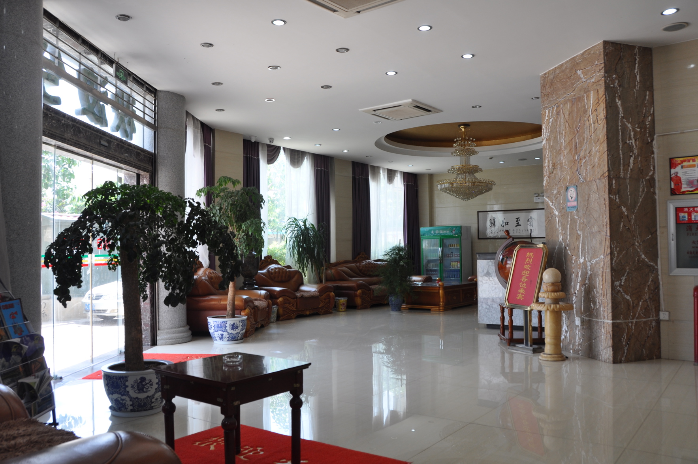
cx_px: 349
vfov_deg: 43.5
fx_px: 581
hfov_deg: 62.0
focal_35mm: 30
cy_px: 232
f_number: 6.3
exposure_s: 1/40
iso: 200
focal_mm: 20
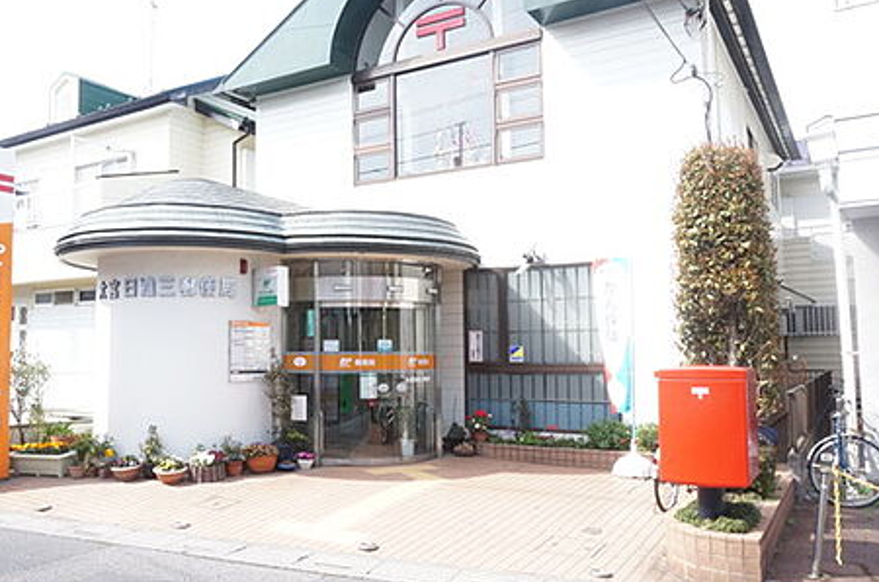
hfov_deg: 58.1
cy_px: 302
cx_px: 332
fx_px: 780
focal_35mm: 32
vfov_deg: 40.9
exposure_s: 1/30
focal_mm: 16
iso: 800
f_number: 22
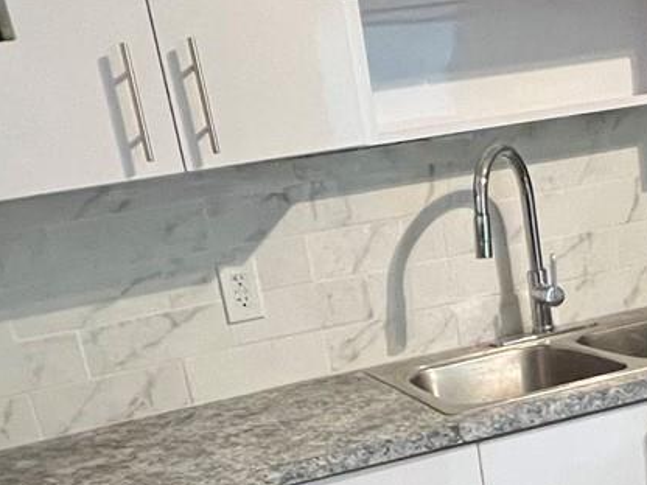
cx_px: 445
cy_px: 519
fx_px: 935
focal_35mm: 50
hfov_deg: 37.7
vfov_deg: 27.0
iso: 640
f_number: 1.8
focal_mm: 1.57
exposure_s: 1/60
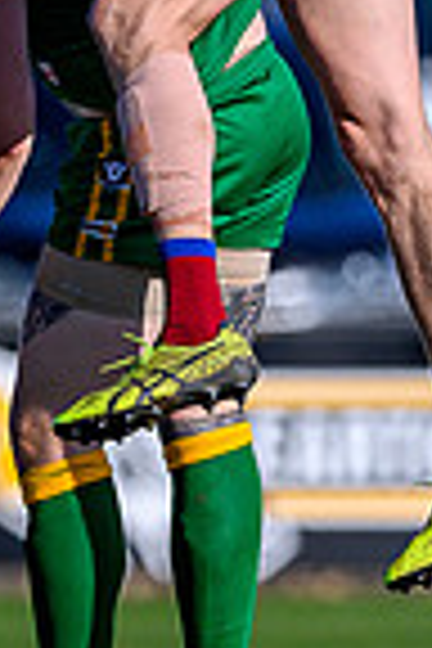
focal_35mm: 3097
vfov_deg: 0.7
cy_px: -206
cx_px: 188
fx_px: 55742
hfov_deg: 0.4
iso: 125
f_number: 4
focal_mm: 500
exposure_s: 1/2000
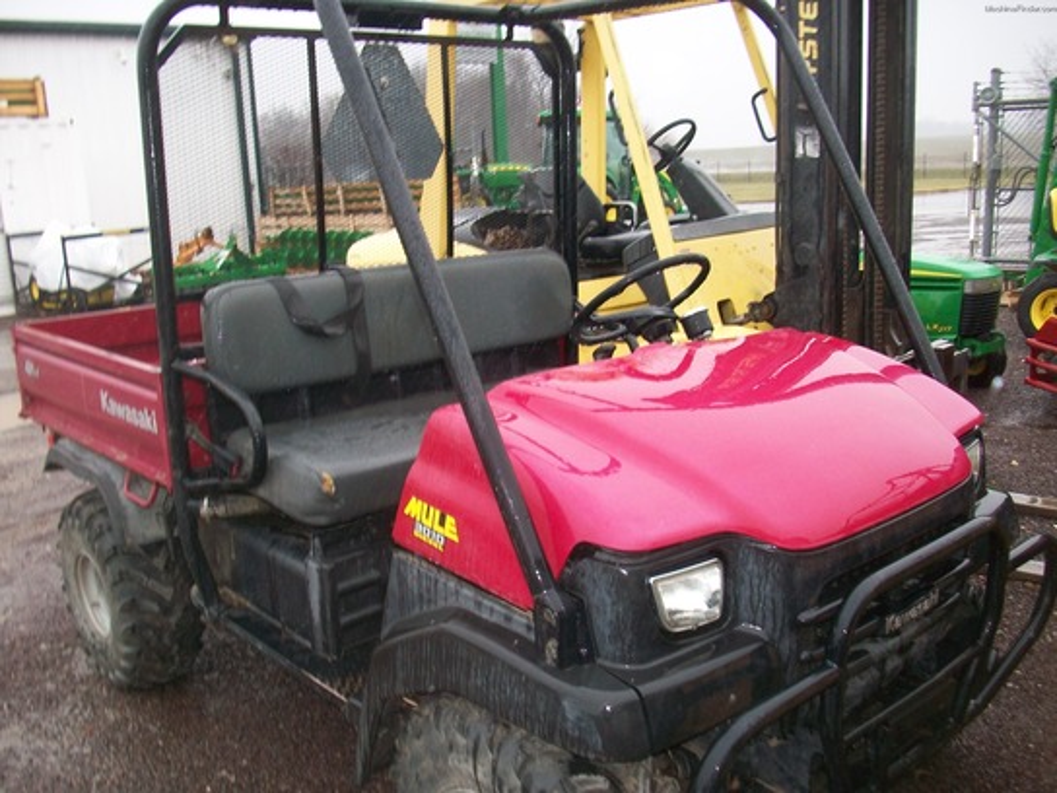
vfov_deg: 41.8
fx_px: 1038
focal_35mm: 34
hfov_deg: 54.0
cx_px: 528
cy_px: 396
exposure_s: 1/80
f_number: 2.8
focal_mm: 5.7
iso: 80
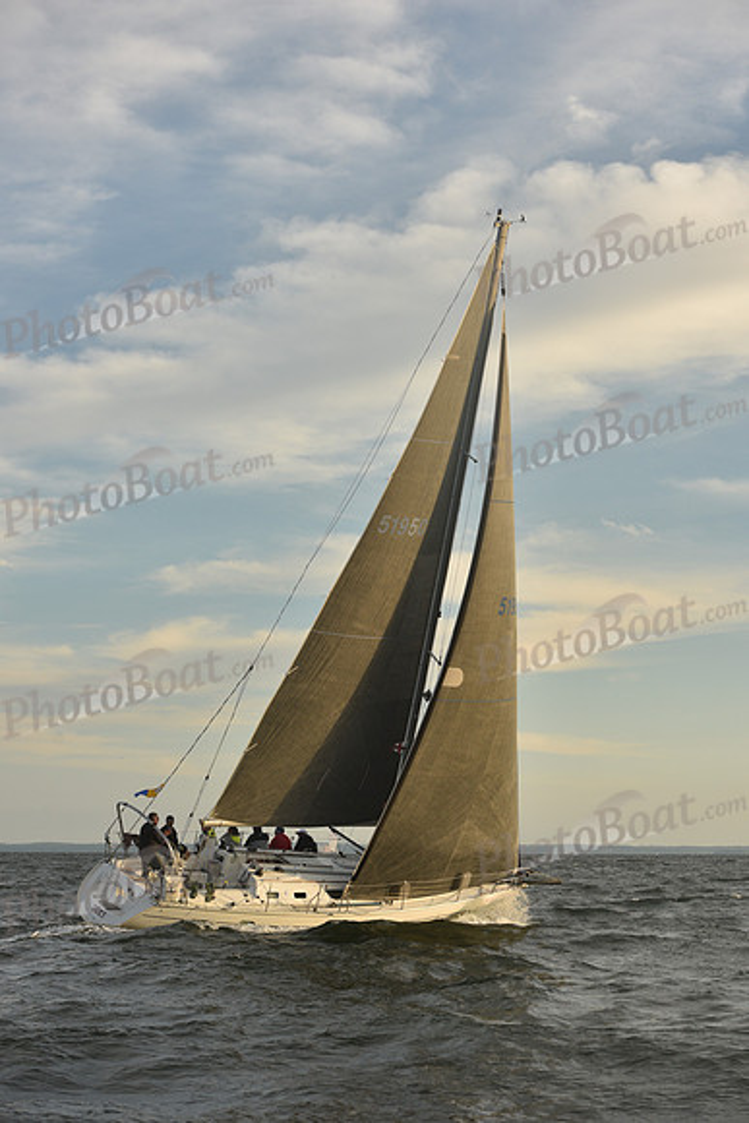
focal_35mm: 70
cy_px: 562
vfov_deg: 28.8
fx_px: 2183
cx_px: 374
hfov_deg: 19.5
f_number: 5.6
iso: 250
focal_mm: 70
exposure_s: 1/640
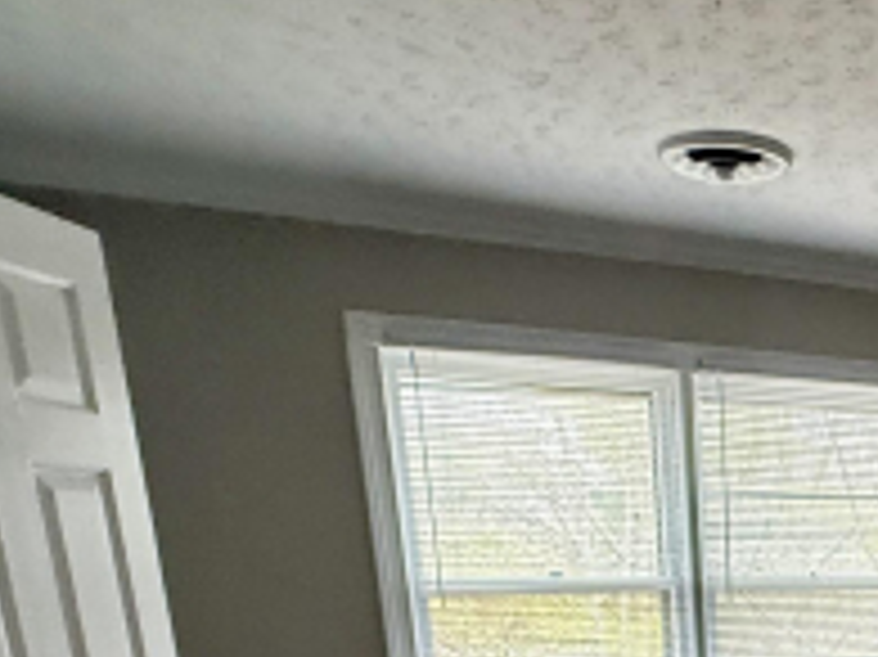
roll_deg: -0.3
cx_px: 939
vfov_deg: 24.4
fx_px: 1217
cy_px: 954
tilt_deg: -18.6
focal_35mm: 48
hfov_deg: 34.8
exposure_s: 1/120
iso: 500
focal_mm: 2.22
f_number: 2.2
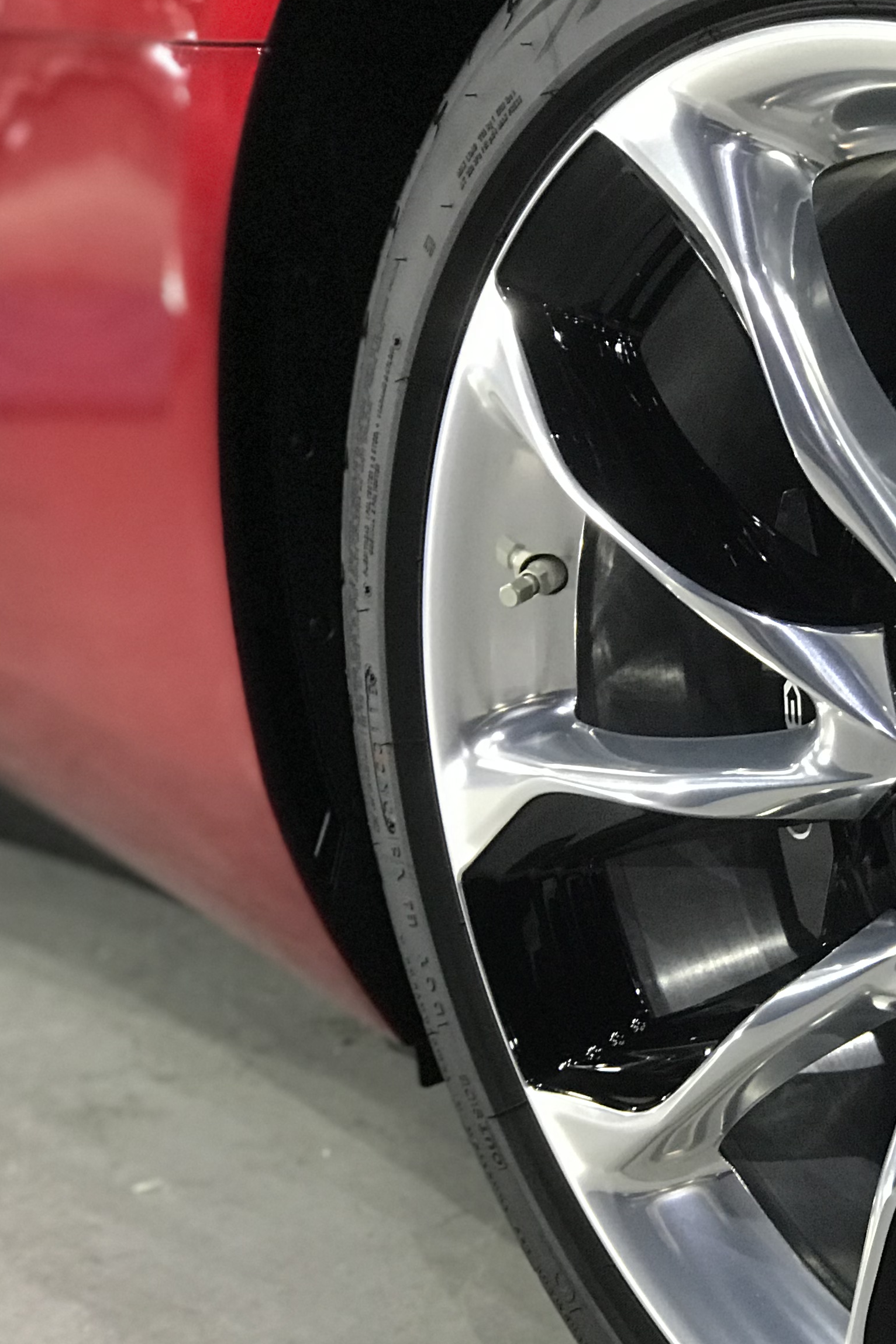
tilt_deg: -18.3
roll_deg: +4.1
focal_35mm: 104
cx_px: 841
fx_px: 3882
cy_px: 811
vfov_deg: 19.6
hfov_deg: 13.0
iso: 320
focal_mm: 6.6
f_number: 2.8
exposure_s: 1/60
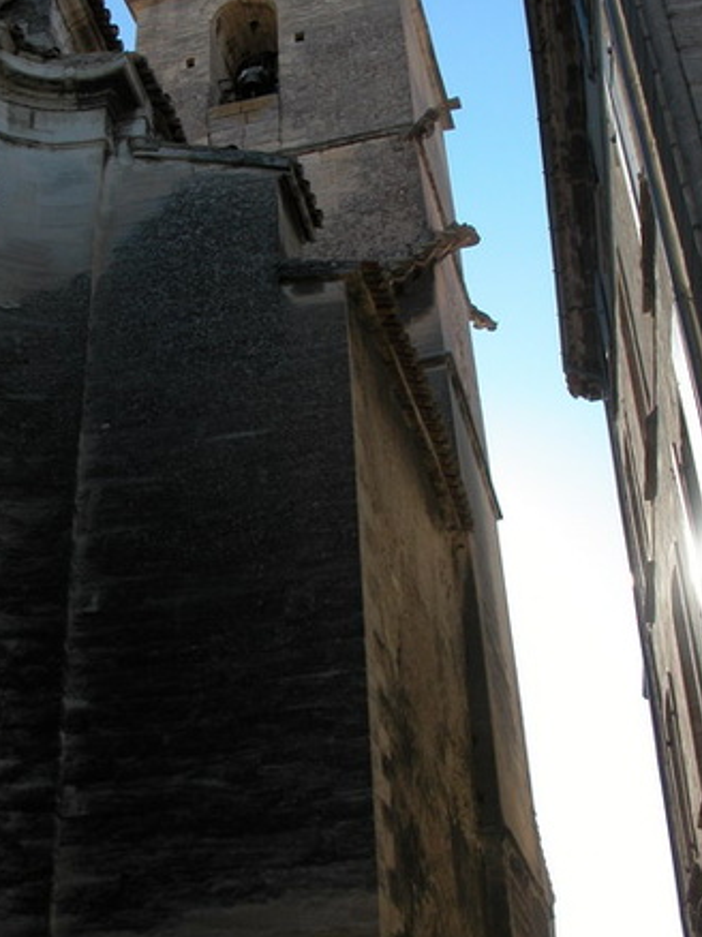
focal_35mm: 48
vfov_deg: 39.6
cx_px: 283
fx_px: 1299
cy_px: 402
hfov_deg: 30.2
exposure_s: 1/221
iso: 100
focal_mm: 8.9
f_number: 5.6
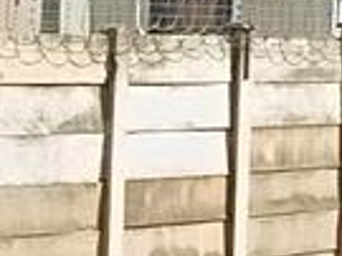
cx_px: 486
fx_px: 2803
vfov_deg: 5.2
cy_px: 441
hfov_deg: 6.9
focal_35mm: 284
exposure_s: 1/178
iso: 100
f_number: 1.75
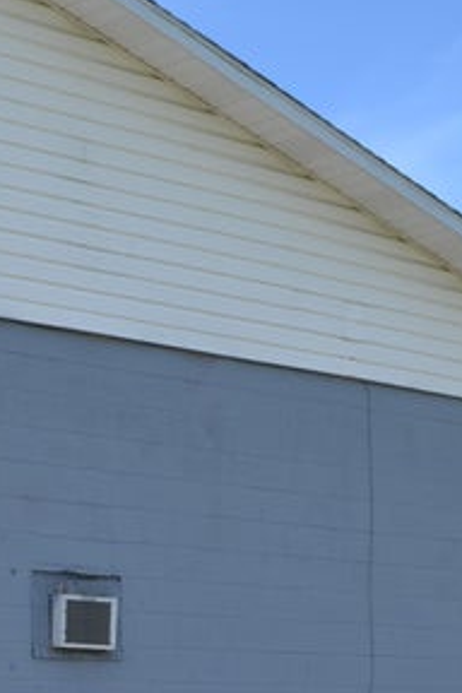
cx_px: 10
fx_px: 1925
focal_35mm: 100
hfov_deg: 13.5
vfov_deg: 20.0
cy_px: 621
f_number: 7.1
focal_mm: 20
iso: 100
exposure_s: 1/200
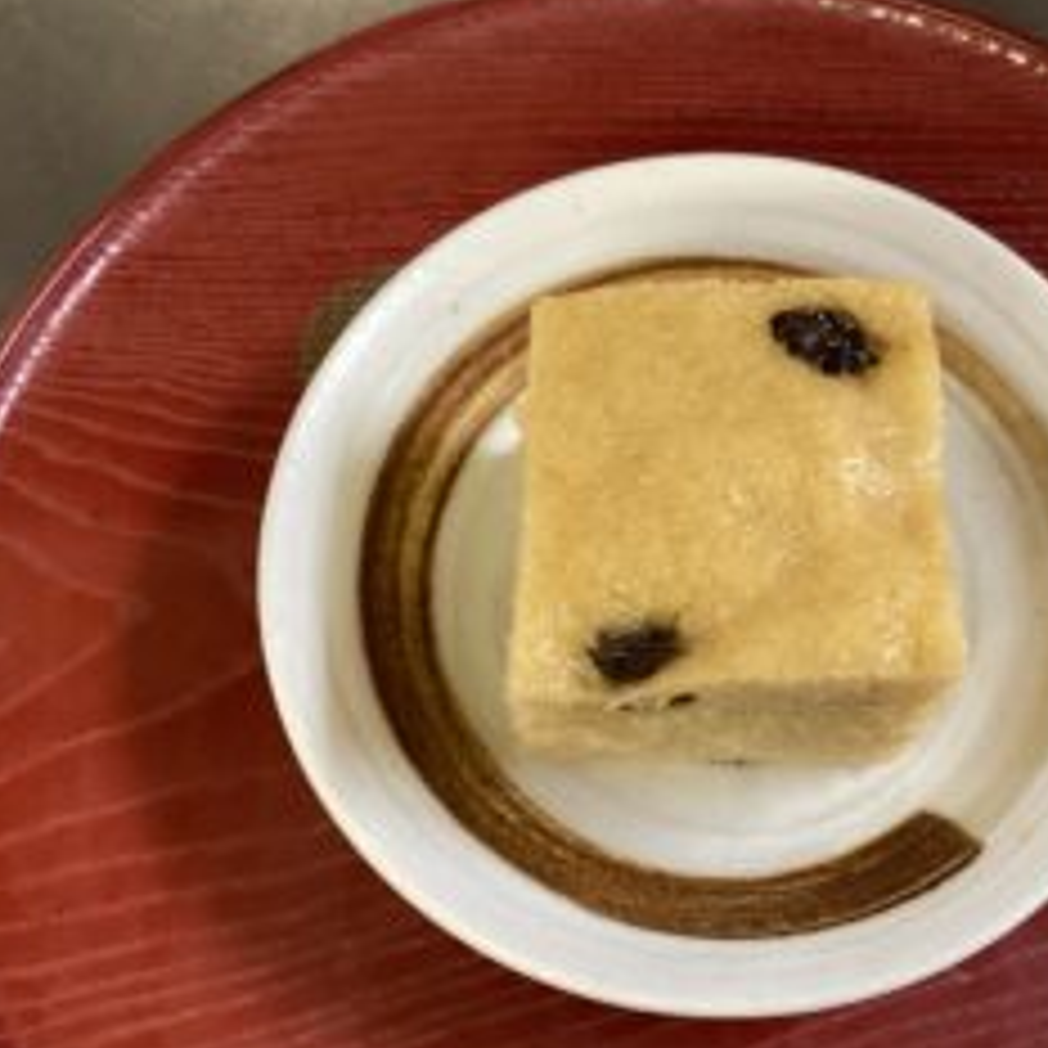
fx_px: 1507
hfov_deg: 37.8
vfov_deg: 38.3
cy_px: 587
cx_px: 726
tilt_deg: -70.6
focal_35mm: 44
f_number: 2.4
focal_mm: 3.3
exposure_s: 1/60
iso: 320
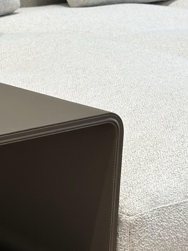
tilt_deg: -16.6
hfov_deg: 10.4
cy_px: 157
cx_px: -69
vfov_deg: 14.2
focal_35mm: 139
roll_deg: +1.4
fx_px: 1007
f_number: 1.78
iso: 100
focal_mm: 6.86
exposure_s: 1/100
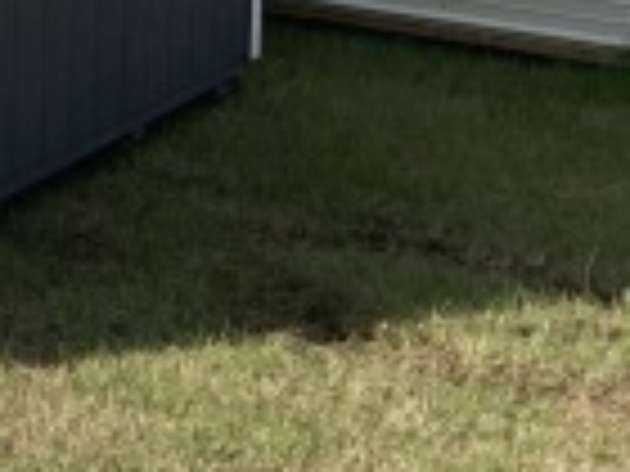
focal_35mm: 119
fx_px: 2166
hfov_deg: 13.9
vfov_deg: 11.8
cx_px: -652
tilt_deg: -1.4
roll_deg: +0.3
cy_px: -279
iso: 32
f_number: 1.6
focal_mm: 4.2
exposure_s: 1/5556
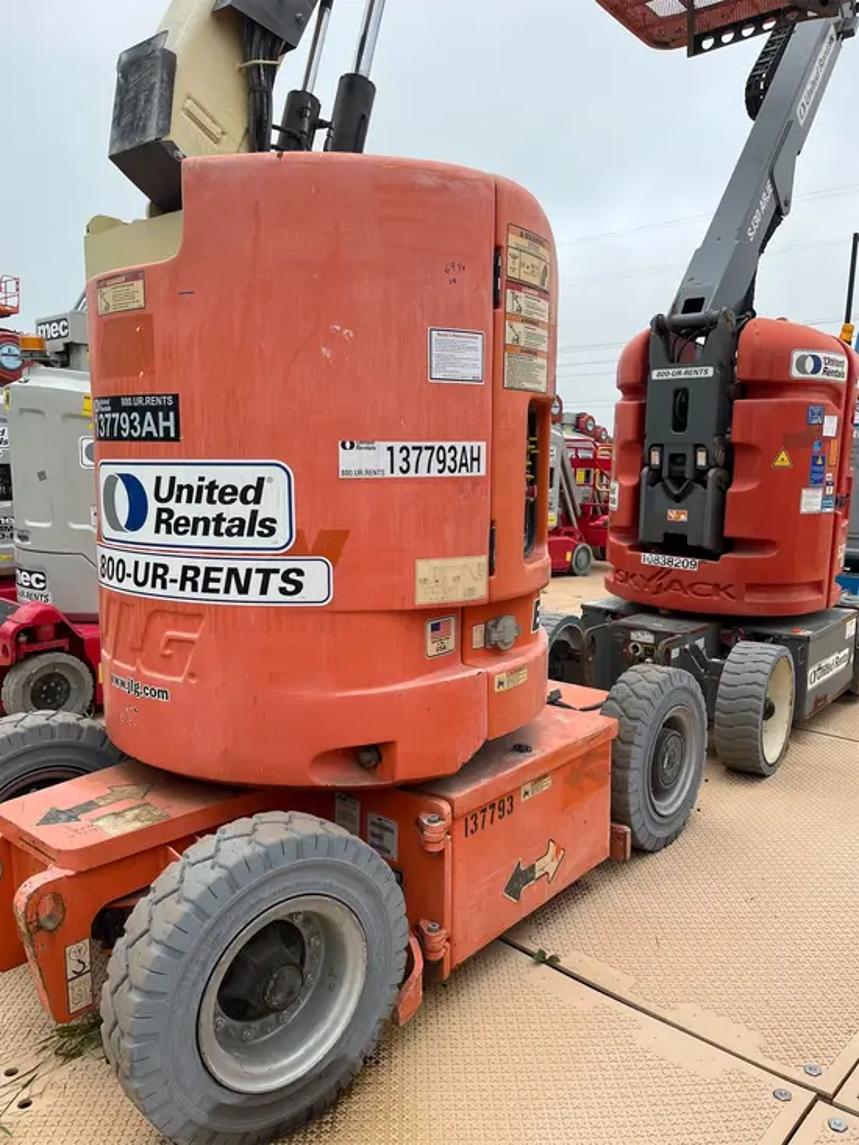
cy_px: 572
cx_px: 430
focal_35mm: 26
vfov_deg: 67.3
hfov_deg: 53.1
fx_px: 860
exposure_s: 1/397
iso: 50
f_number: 1.6
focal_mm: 5.1
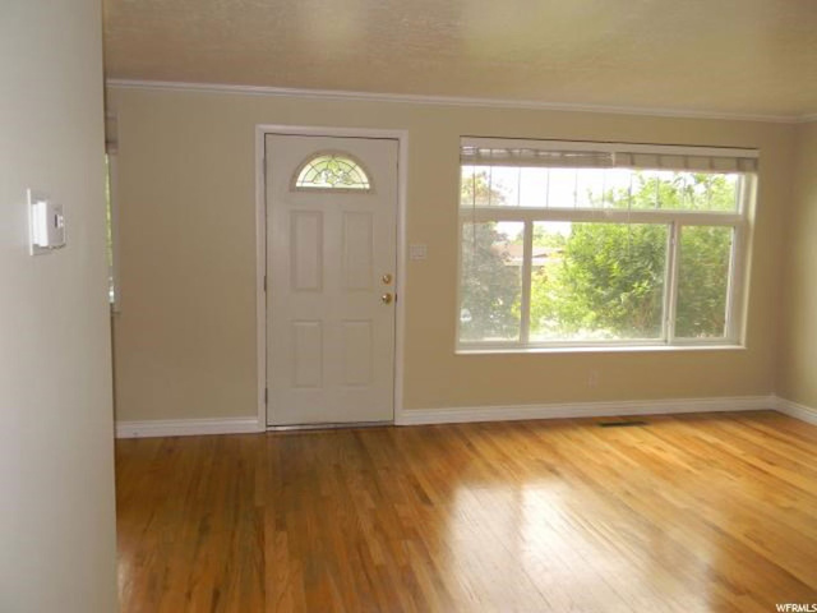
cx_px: 408
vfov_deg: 49.7
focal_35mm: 28
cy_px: 306
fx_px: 661
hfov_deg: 63.4
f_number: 3.5
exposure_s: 1/80.1
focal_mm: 5
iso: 80
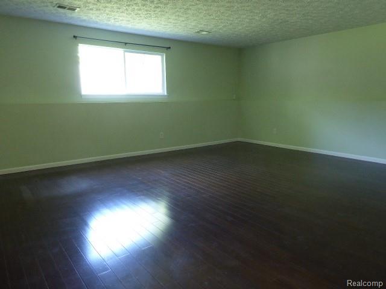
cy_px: 144
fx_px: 279
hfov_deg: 69.4
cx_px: 193
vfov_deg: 54.9
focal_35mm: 25
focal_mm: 4.3
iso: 400
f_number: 3.3
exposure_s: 1/15
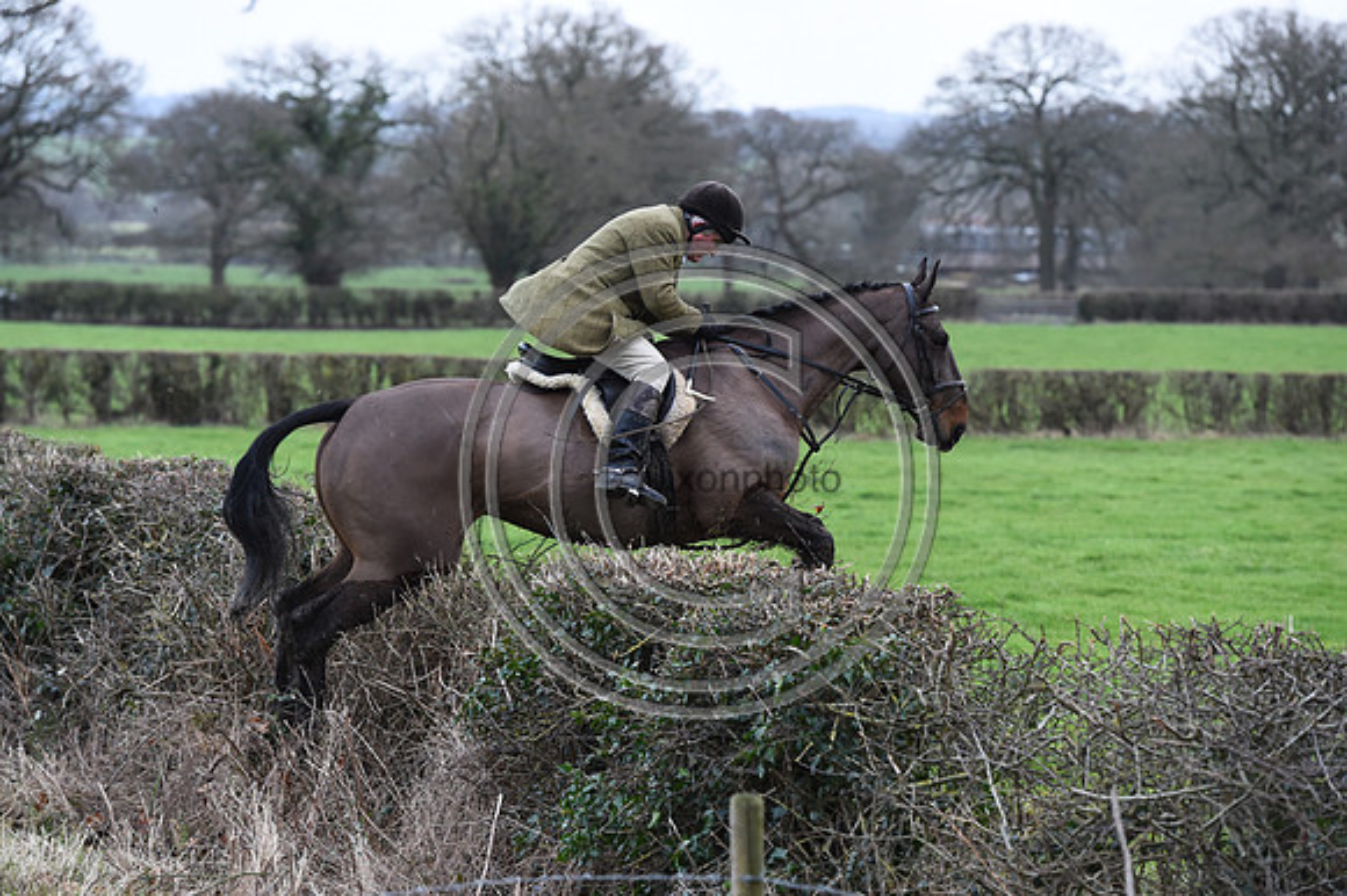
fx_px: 6170
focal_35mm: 165
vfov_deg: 8.3
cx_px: 674
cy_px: 448
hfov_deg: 12.5
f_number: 5.6
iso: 2800
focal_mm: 165
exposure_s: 1/1250
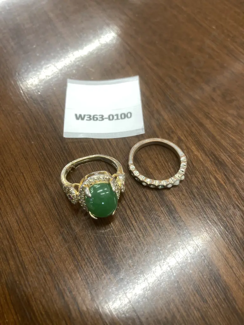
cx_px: 122
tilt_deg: -56.3
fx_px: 263
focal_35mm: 28
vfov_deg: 63.4
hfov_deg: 49.7
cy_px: 162
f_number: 1.8
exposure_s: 1/50
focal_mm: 3.99
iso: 80
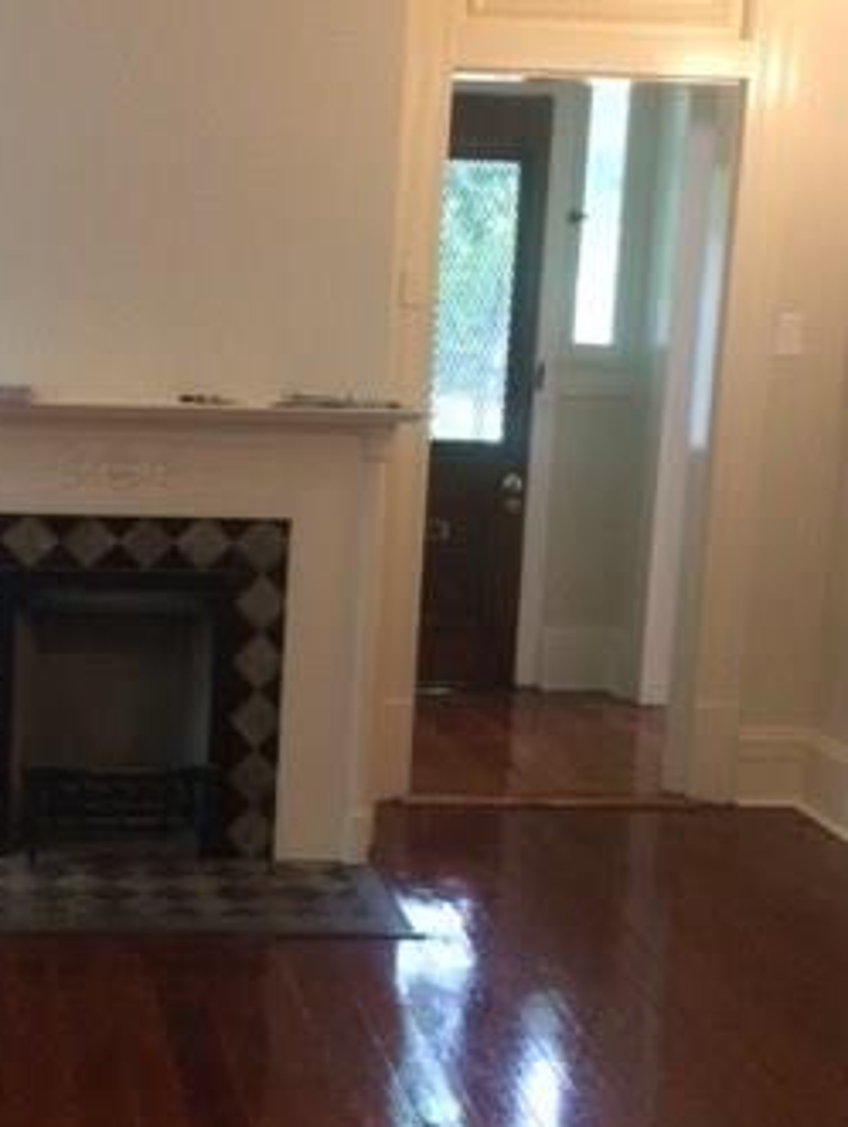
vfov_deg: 34.3
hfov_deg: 25.6
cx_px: 140
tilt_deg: -8.7
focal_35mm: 56
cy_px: 572
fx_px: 1826
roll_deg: +0.8
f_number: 2.2
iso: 250
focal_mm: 4.15
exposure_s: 1/30
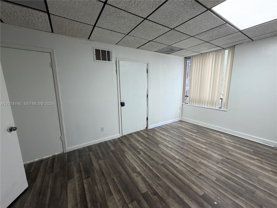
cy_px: 104
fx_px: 112
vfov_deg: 85.7
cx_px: 138
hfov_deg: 102.1
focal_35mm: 14
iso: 125
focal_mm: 2.22
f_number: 2.2
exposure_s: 1/120
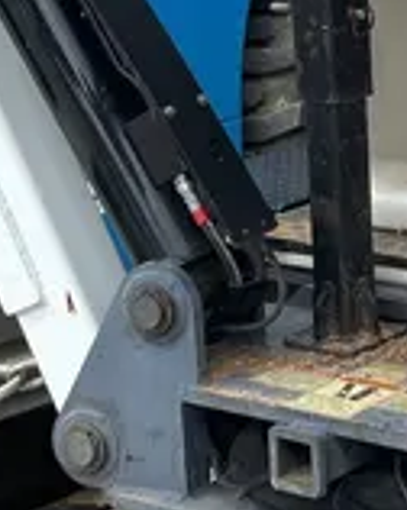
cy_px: 44
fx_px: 1780
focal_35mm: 118
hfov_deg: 12.6
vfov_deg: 16.1
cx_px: 556
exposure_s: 1/1280
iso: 50
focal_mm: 5.7
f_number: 1.5
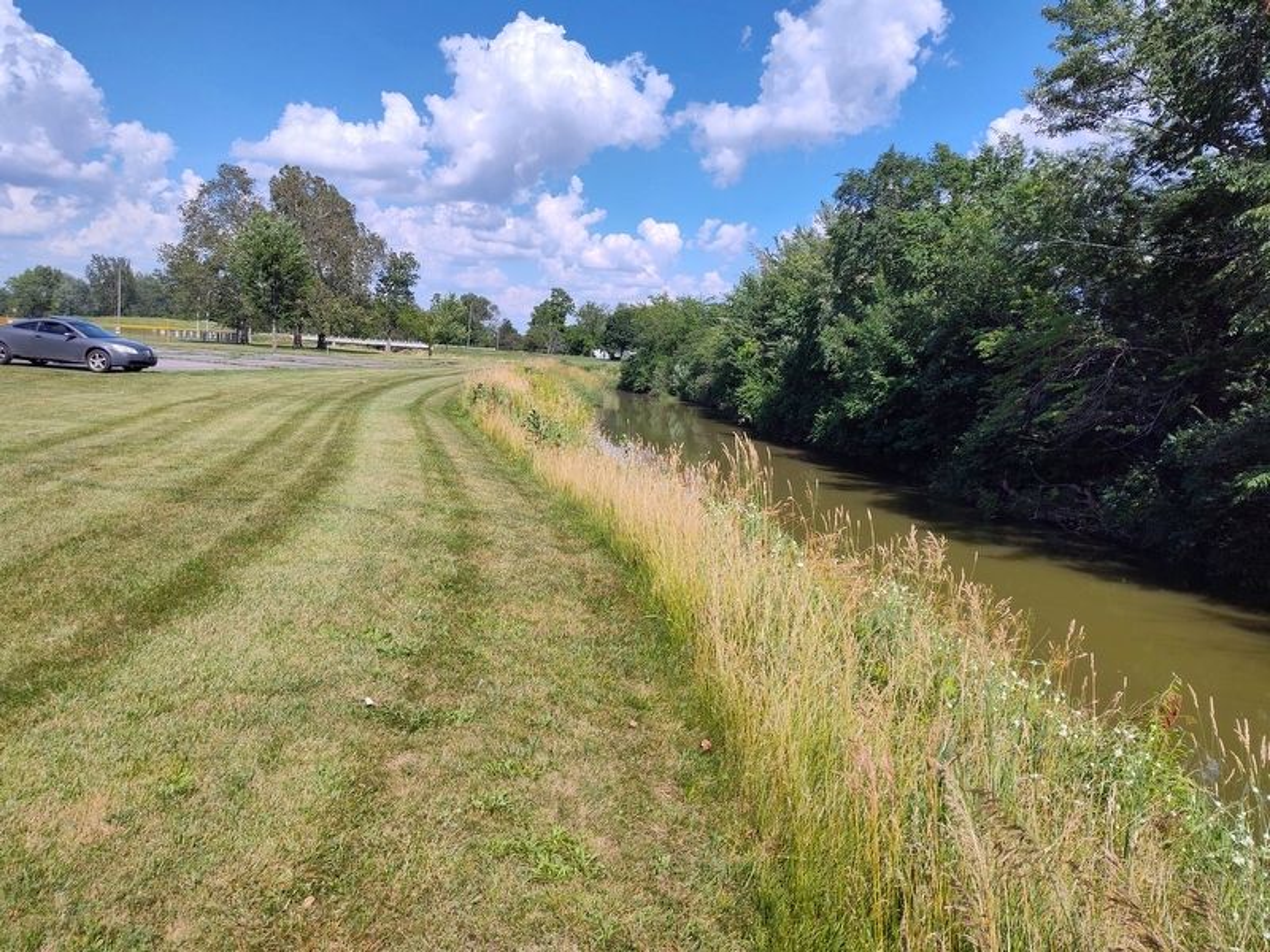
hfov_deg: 73.9
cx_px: 635
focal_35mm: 23
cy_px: 476
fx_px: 844
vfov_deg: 58.9
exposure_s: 1/2118
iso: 100
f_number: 1.8
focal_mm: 5.56
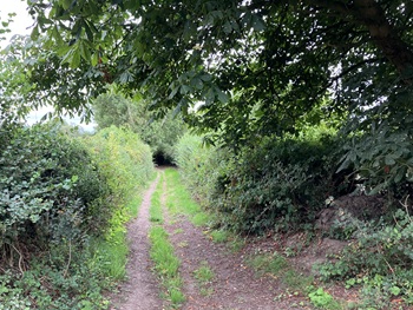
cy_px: 167
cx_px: 184
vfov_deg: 44.2
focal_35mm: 32
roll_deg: +2.0
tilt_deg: -5.3
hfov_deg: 56.7
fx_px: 382
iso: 40
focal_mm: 3.99
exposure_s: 1/121
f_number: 1.8
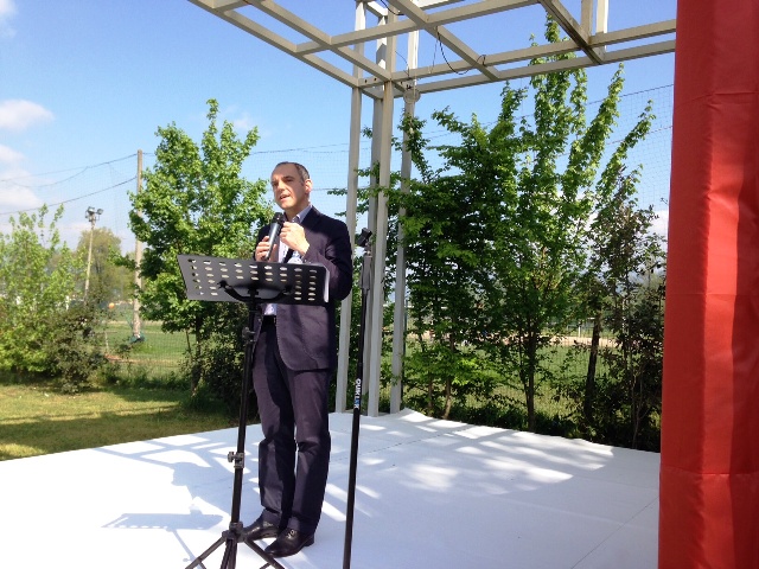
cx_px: 380
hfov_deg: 55.4
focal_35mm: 33
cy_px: 284
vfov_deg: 42.9
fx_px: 724
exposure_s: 1/874
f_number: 2.4
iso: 50
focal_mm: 4.12
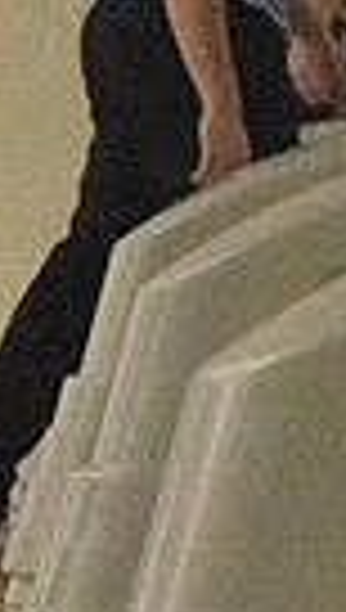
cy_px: -4
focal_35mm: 521
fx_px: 8456
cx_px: -930
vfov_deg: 4.1
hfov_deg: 2.3
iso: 10000
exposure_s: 1/1250
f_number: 4.5
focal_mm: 78
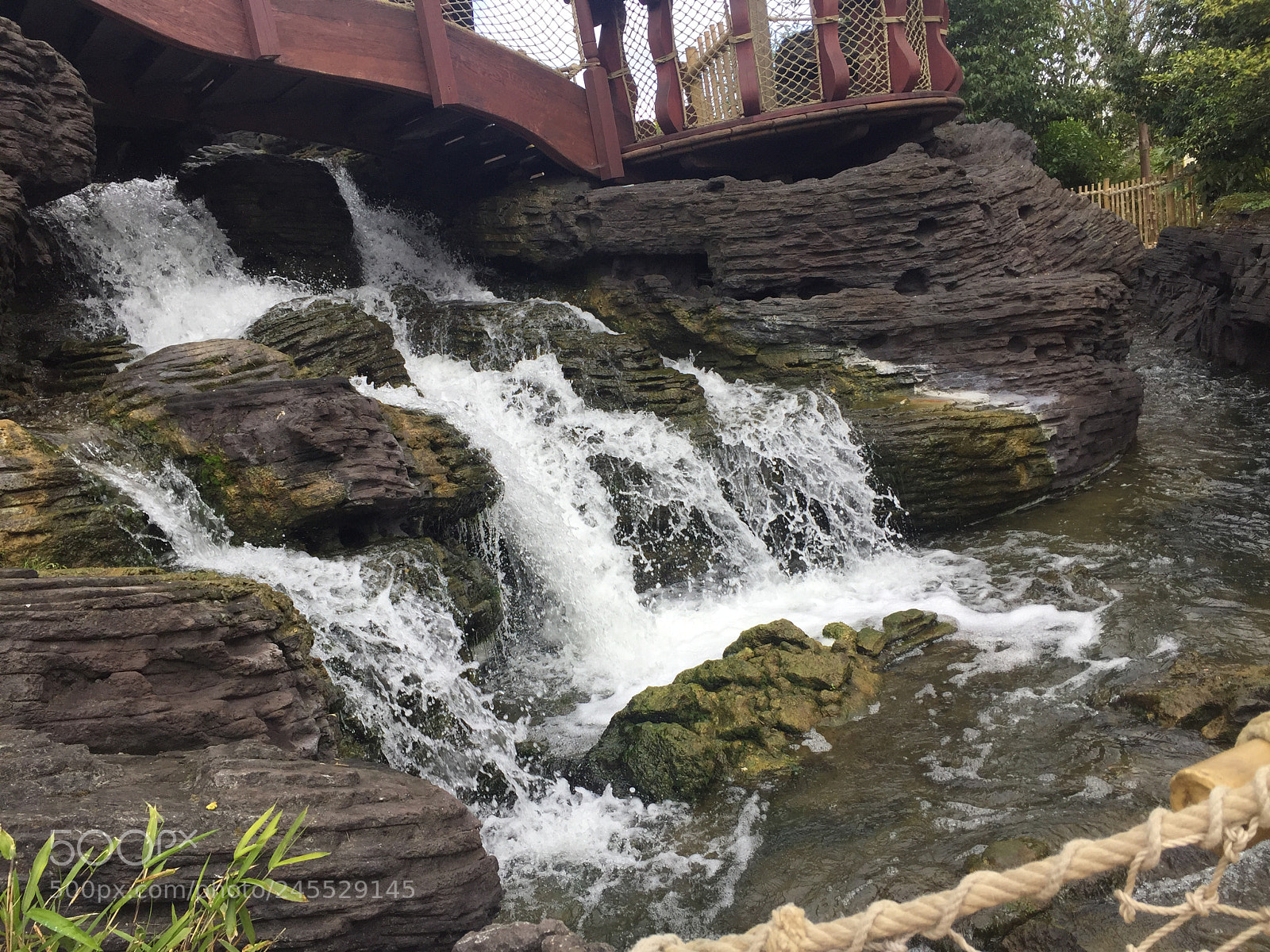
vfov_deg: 48.2
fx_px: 1064
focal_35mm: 29
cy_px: 476
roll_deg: +10.9
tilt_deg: -10.7
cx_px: 635
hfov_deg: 61.7
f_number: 2.2
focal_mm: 4.15
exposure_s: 1/534
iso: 32
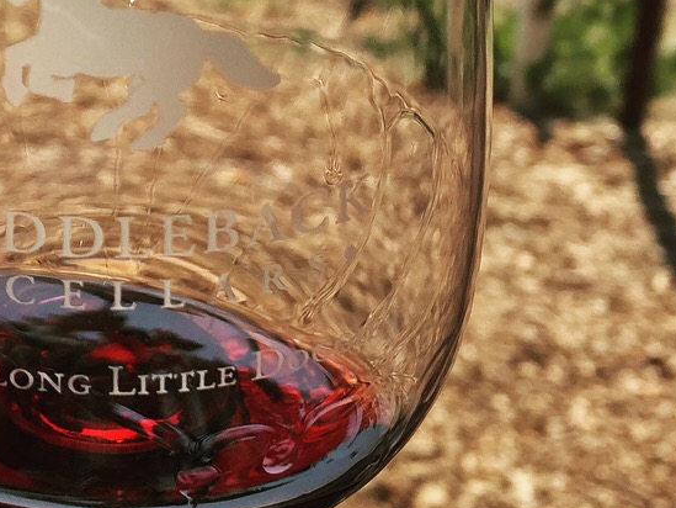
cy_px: 54
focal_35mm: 57
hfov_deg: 31.9
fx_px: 1113
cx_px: 48
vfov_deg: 24.9
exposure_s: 1/1522
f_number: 2.2
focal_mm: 4.15
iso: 32
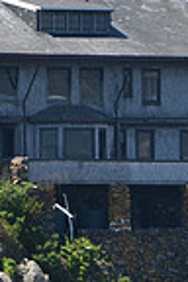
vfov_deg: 2.7
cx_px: 172
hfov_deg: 1.8
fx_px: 5976
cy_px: 75
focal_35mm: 763
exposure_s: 1/1000
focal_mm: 190
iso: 200
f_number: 3.2
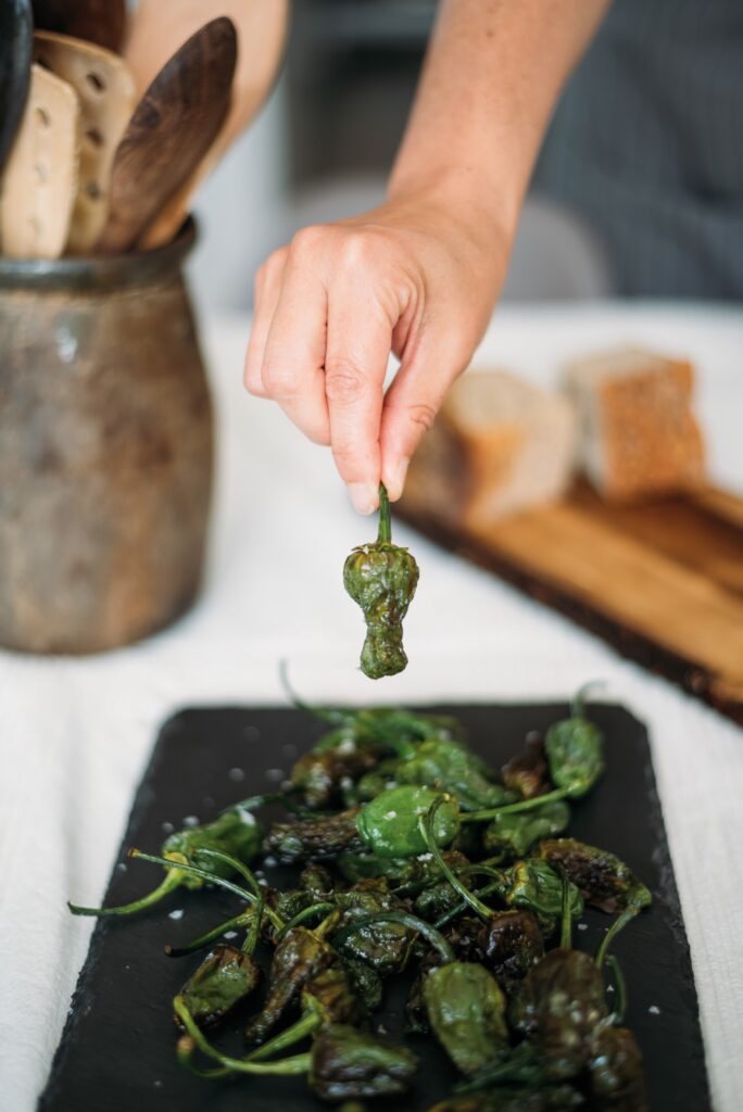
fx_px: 1546
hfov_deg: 27.0
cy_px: 556
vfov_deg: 39.6
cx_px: 372
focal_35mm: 50
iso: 250
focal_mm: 50
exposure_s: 1/200
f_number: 1.8
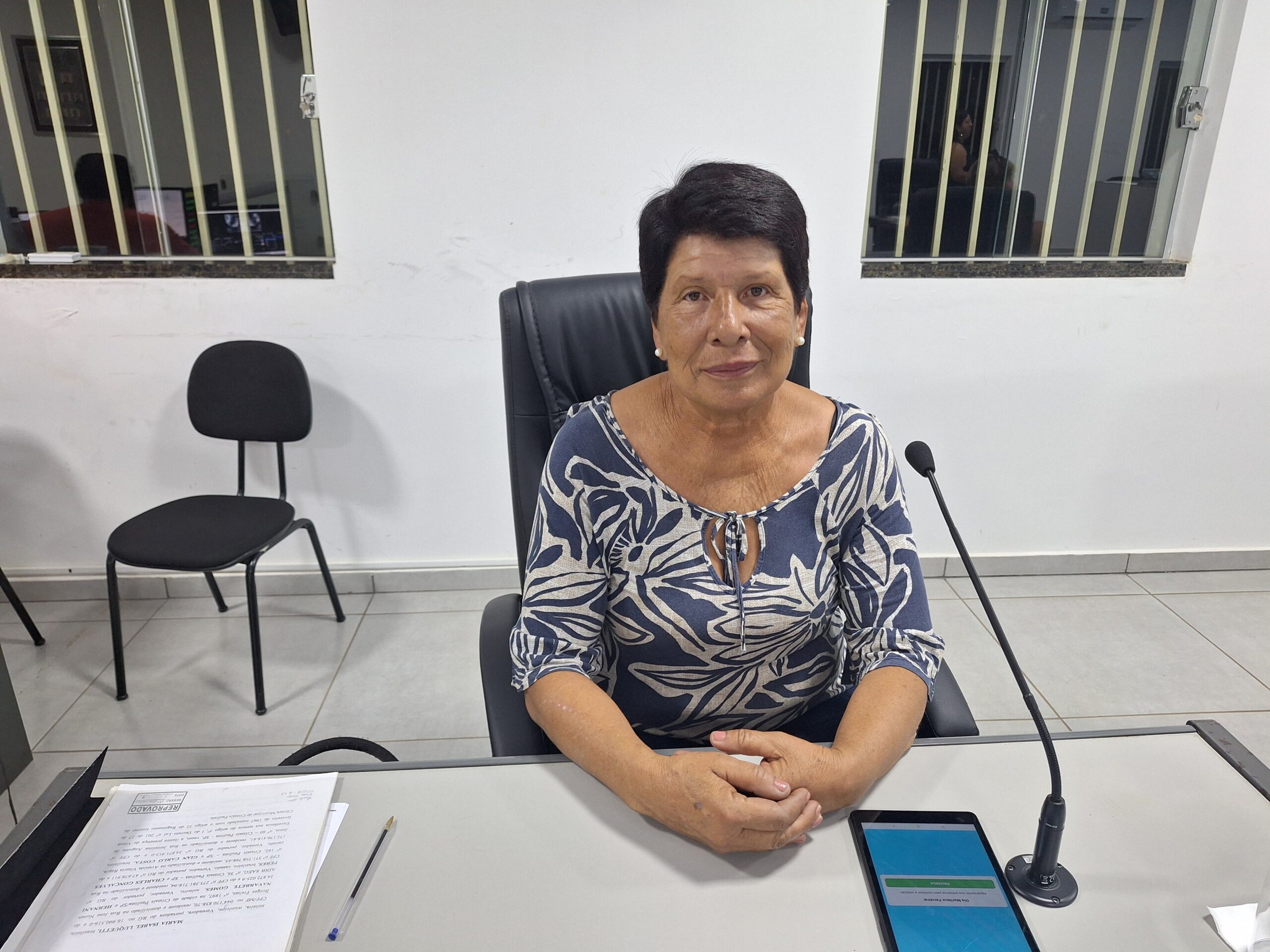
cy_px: 476
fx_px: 844
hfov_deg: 73.9
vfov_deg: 58.9
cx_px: 635
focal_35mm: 23
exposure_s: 1/50
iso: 160
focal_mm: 5.54
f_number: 1.8
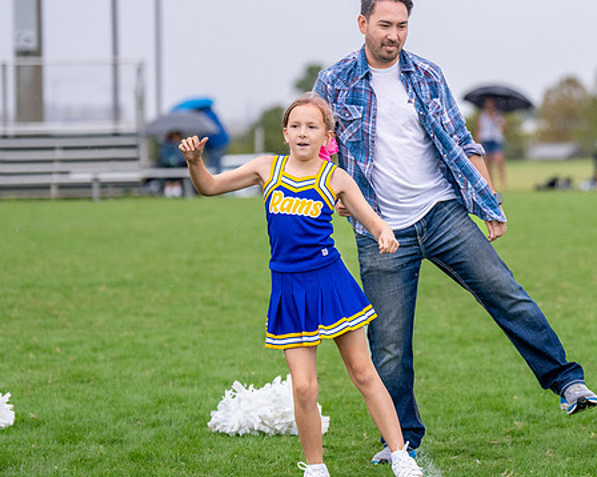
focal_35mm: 200
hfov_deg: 9.7
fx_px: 3532
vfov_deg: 7.7
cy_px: 177
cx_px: 393
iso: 500
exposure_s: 1/1600
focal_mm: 118
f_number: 2.8
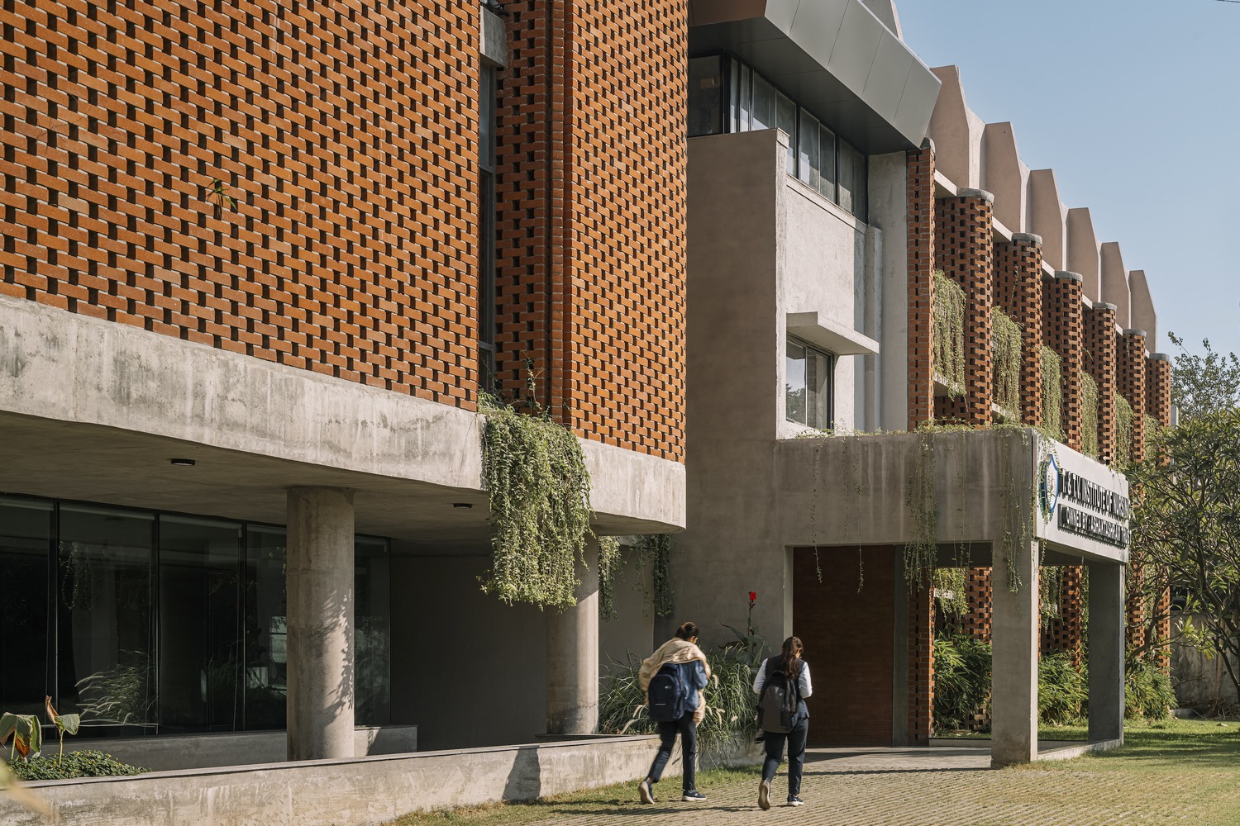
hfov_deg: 39.6
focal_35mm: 50
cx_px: 620
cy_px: 413
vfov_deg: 27.0
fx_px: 1722
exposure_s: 1/40
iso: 100
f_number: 10
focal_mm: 50
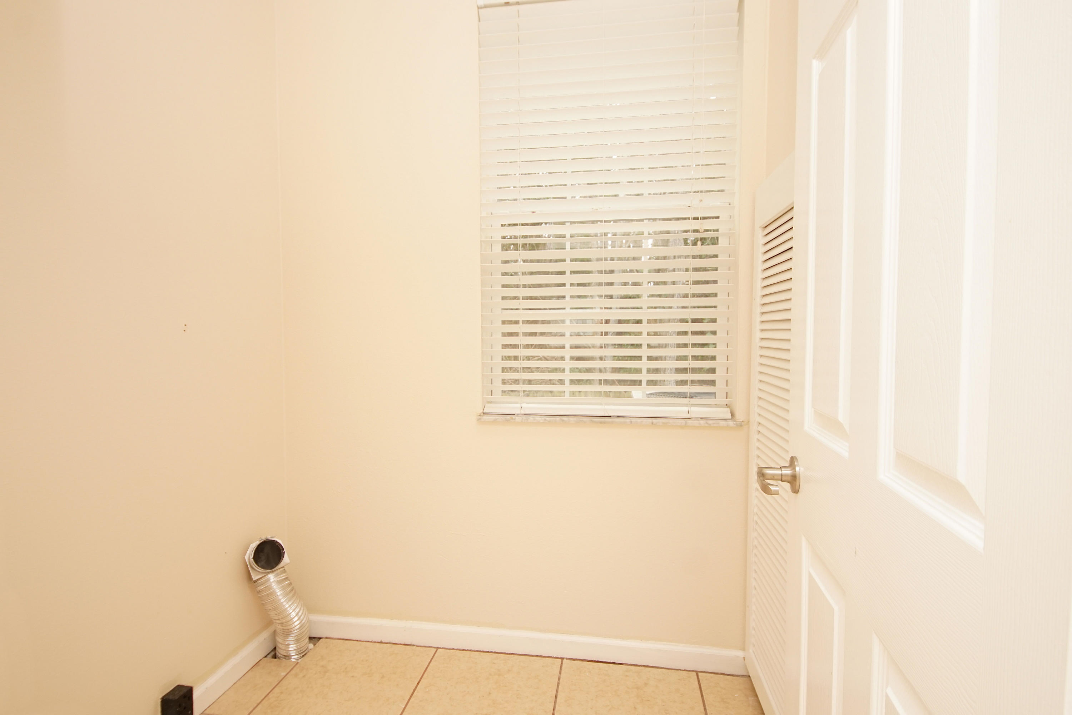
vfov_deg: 67.4
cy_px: 358
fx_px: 536
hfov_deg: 90.0
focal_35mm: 18
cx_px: 536
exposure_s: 1/160
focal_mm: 12
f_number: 4.5
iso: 640
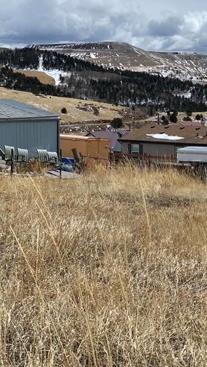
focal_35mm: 74
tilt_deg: -1.0
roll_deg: +0.3
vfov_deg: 28.5
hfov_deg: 16.3
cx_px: 142
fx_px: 722
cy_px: 133
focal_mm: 6
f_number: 2.4
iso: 16
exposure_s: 1/2817
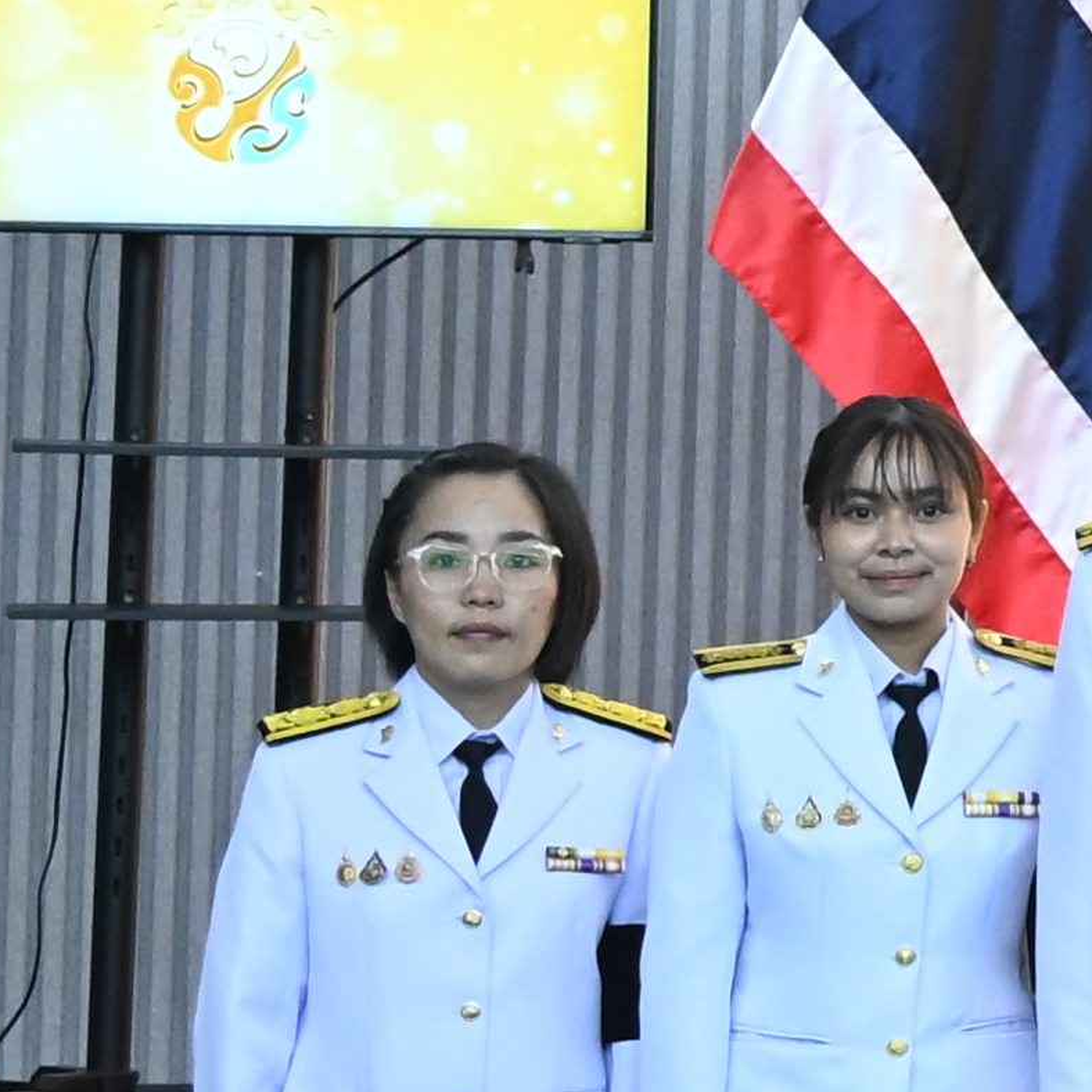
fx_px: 8851
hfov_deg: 6.1
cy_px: 108
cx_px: 4044
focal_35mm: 248
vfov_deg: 7.0
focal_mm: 38
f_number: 4
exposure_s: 1/250
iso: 3200
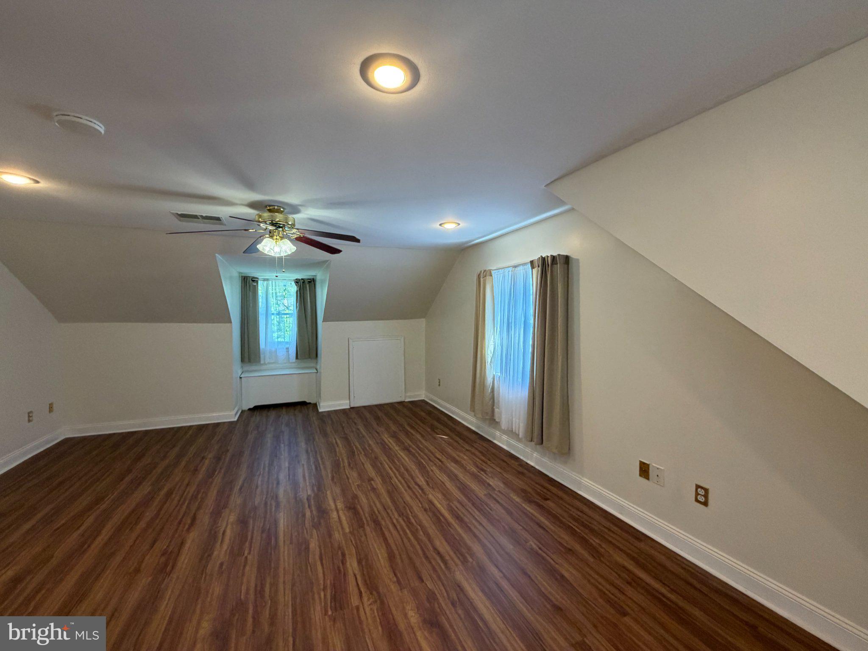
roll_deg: -0.2
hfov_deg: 102.1
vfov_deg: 85.7
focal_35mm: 14
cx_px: 434
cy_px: 326
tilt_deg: -2.5
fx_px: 351
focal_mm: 2.22
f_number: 2.2
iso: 250
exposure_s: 1/120
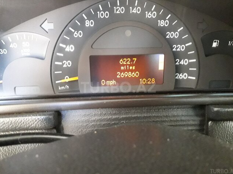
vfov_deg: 49.7
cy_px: 87
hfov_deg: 63.4
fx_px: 188
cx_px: 118
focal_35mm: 28
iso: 800
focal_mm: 3.6
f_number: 1.9
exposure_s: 1/20
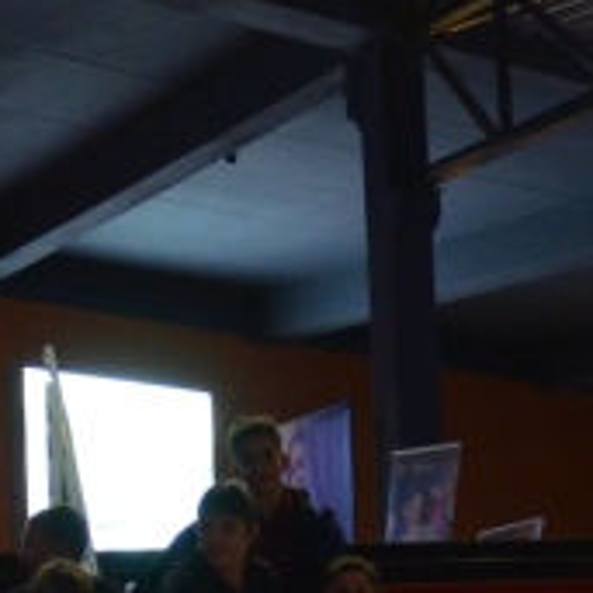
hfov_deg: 10.7
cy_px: 725
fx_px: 3092
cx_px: -153
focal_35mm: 160
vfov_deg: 10.8
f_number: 3.8
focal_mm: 21
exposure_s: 1/40
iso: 1600
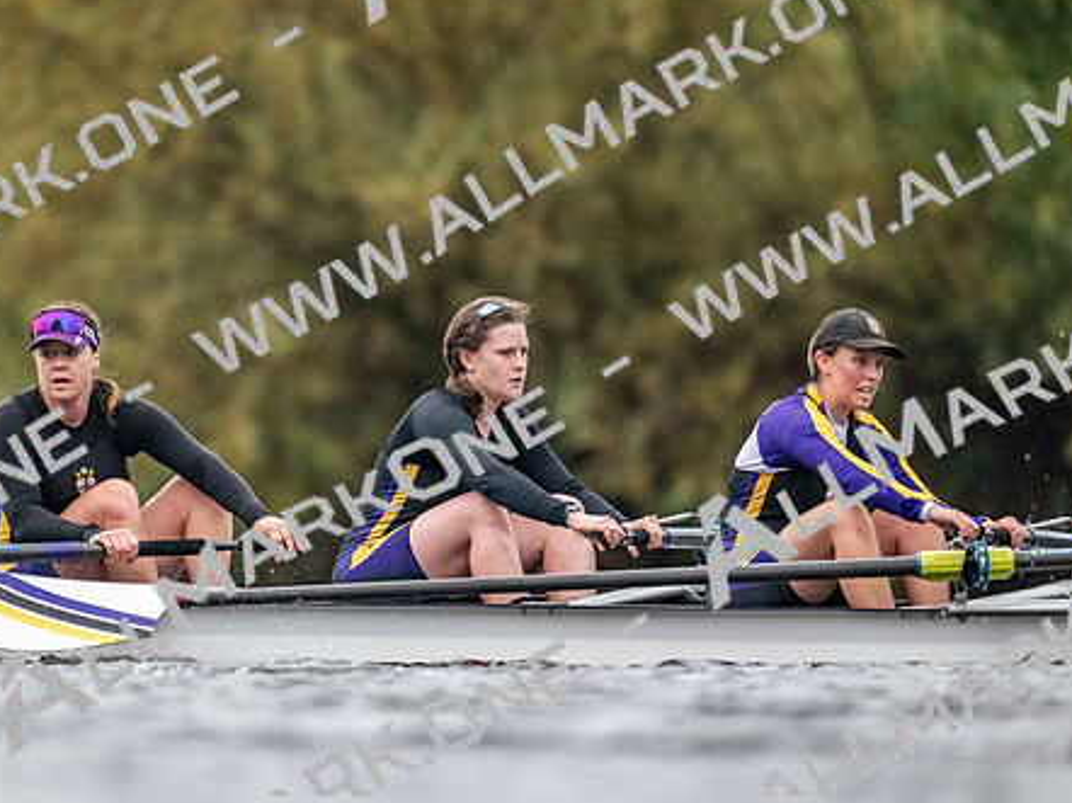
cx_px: 492
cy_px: 380
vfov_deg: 2.0
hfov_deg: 2.6
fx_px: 23461
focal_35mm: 758
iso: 4000
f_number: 4
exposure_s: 1/2500
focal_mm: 600
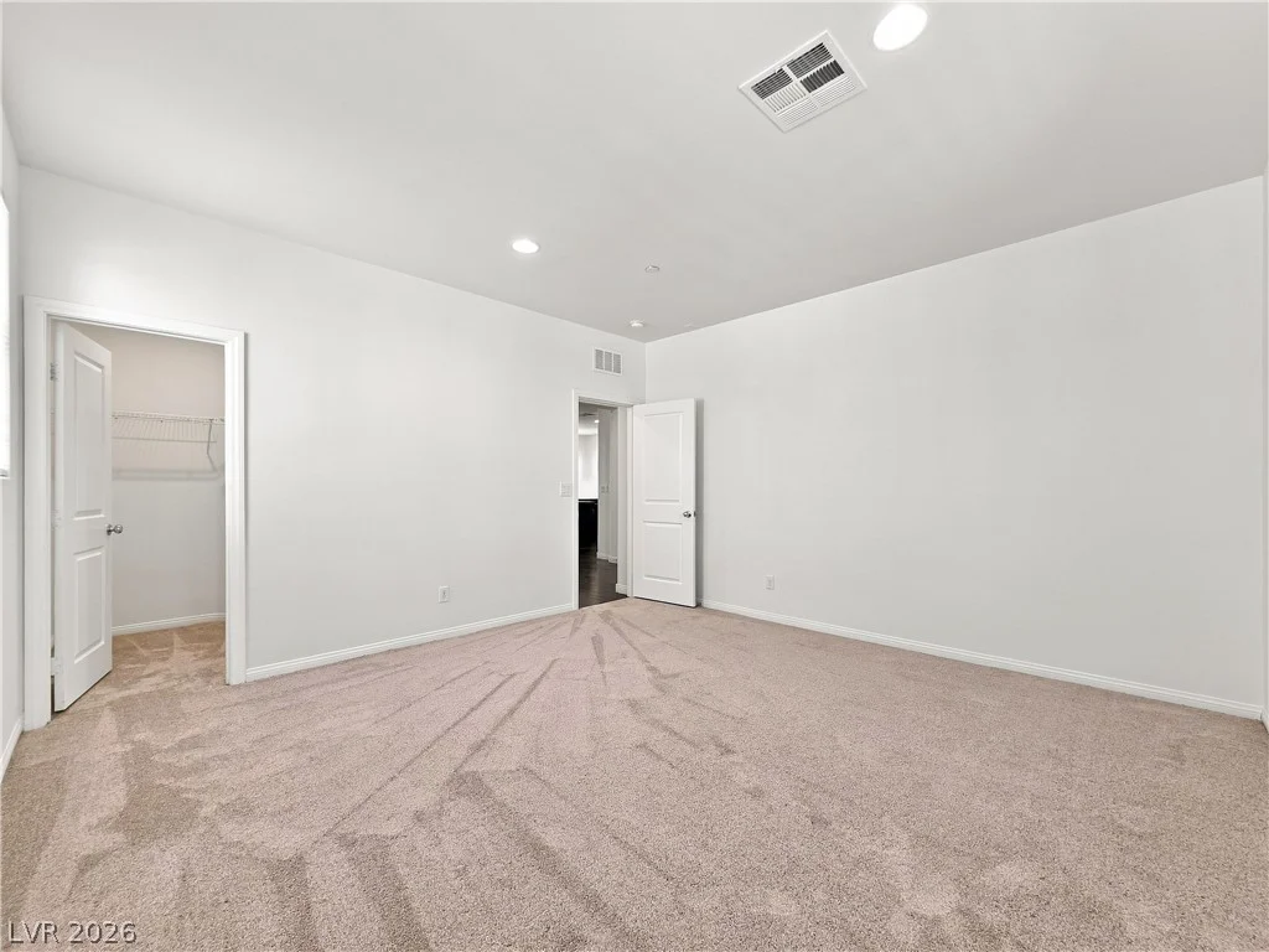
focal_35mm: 13
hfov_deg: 106.2
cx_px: 634
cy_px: 476
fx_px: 477
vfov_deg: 89.9
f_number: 1.9
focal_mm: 2.2
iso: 100
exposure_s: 1/60
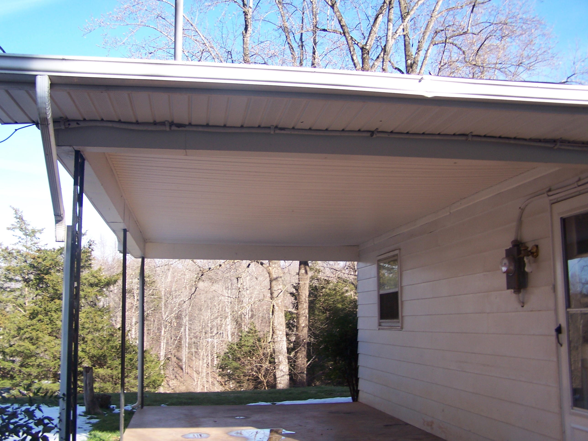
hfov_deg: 49.0
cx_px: 294
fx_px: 645
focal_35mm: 38
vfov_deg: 37.7
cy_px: 220
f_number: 2.8
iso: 80
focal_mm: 6.3
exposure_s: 1/320
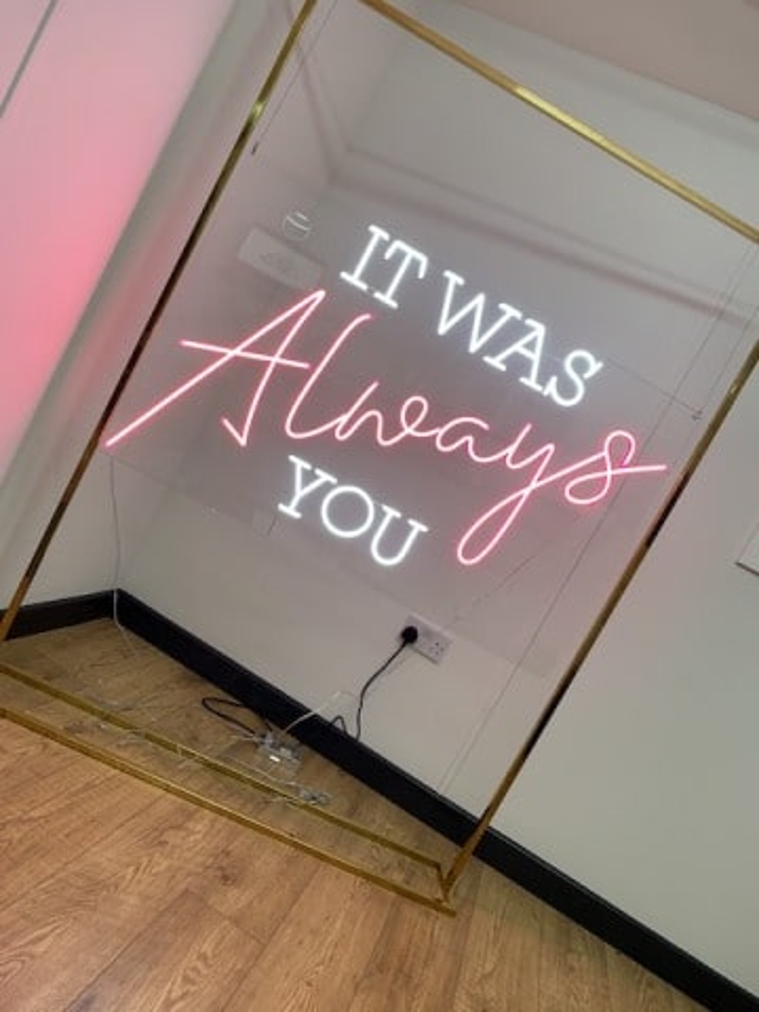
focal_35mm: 26
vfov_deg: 67.3
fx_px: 760
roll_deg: -28.5
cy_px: 506
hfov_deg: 53.1
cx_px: 380
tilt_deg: -5.8
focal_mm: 4.25
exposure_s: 1/96
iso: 100
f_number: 1.8
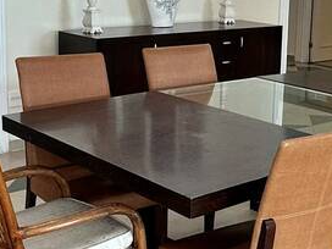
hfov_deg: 26.3
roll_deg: -1.5
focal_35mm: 74
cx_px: 188
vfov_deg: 19.9
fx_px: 710
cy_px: 89
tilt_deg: -11.3
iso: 125
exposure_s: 1/120
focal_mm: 2.22
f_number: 2.2
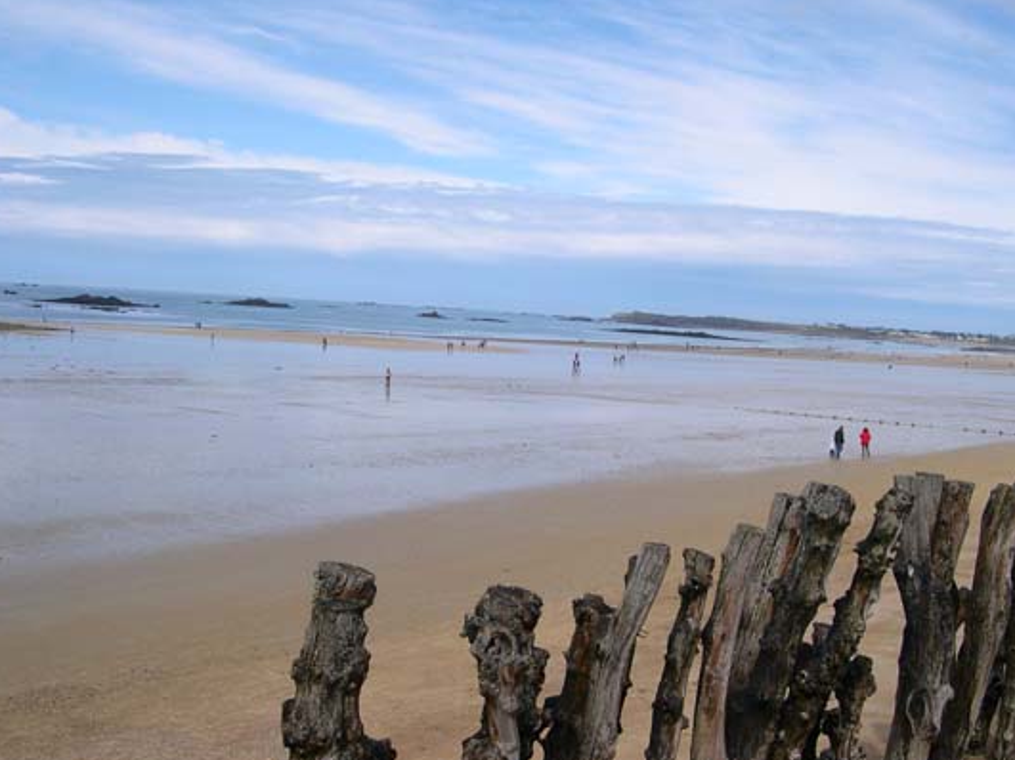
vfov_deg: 36.8
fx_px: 1143
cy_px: 384
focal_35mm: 39
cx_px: 500
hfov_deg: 47.9
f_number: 7.6
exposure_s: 1/265
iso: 100
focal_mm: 8
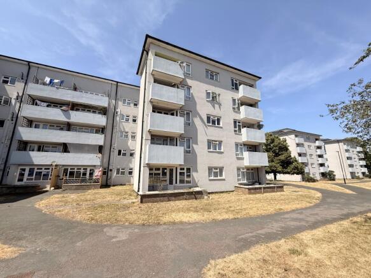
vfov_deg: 85.7
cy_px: 139
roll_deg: -0.7
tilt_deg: +13.6
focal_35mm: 14
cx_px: 186
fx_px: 150
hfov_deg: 102.1
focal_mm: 2.22
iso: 50
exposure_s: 1/2024
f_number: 2.2
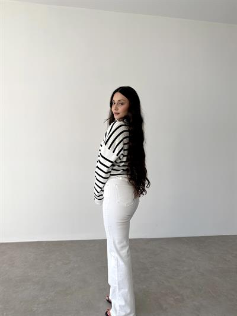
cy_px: 158
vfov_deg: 71.6
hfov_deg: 56.8
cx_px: 118
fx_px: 219
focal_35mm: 24
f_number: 1.8
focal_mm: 6.86
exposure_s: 1/440
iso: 80
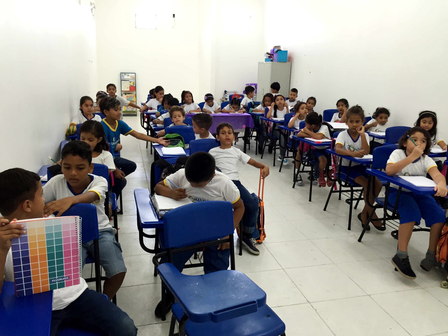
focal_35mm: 29
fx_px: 375
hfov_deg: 61.7
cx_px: 224
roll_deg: -1.8
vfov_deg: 48.2
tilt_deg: -14.5
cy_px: 168
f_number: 2.2
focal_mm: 4.15
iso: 80
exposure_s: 1/30
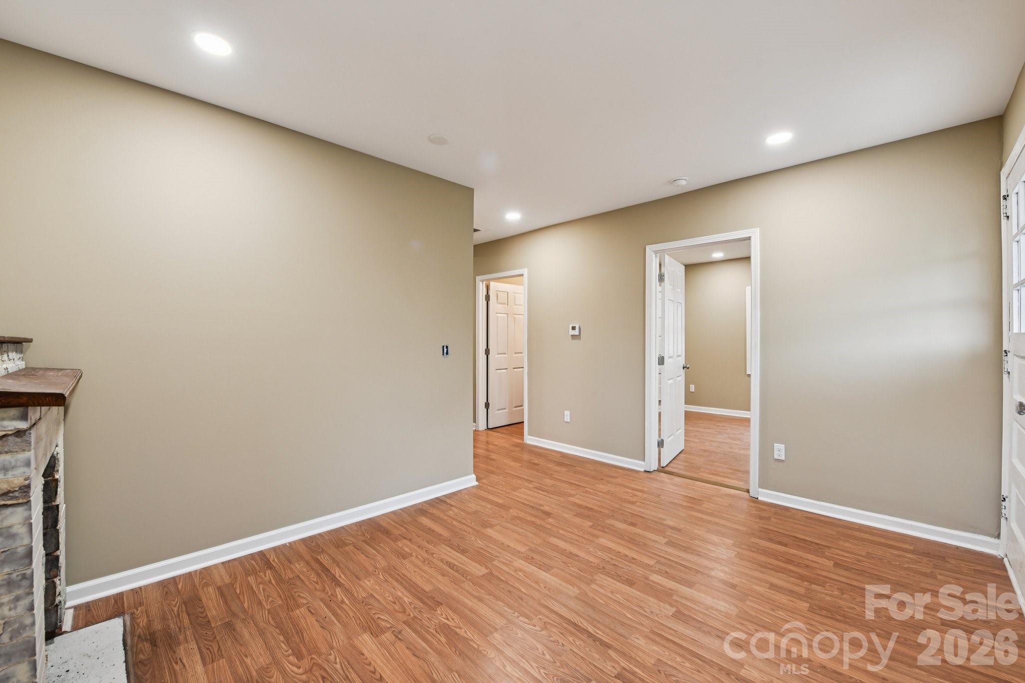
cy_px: 342
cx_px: 512
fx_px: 399
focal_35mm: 14
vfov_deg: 81.2
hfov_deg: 104.3
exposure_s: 1/6
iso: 200
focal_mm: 14
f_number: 8
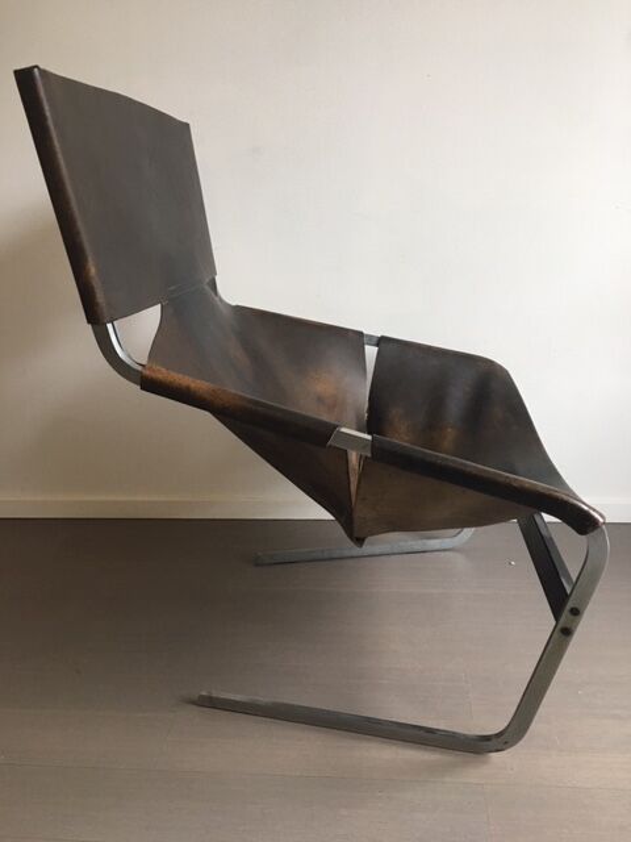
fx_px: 705
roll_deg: +2.3
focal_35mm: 29
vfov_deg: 61.7
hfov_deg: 48.2
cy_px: 421
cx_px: 316
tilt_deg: -18.4
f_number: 2.2
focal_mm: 4.15
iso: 160
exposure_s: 1/33
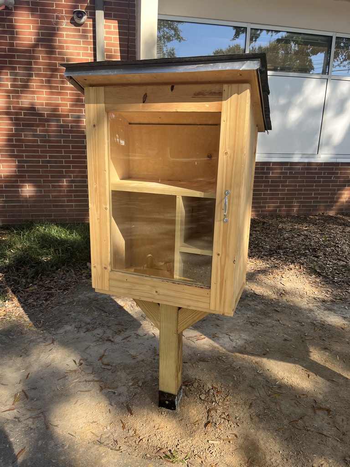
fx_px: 351
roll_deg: +0.9
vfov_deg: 67.3
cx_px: 175
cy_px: 234
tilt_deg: -16.9
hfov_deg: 53.1
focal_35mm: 26
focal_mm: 5.1
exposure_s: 1/621
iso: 50
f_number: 1.6
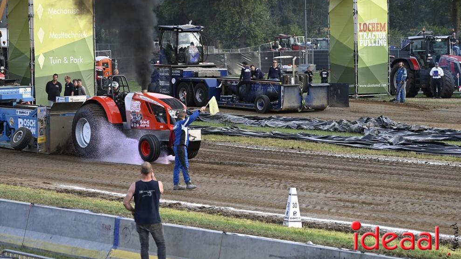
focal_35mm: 142
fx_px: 1736
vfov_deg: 8.5
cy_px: 119
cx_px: 231
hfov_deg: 15.1
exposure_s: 1/400
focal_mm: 135
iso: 320
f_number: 4.8
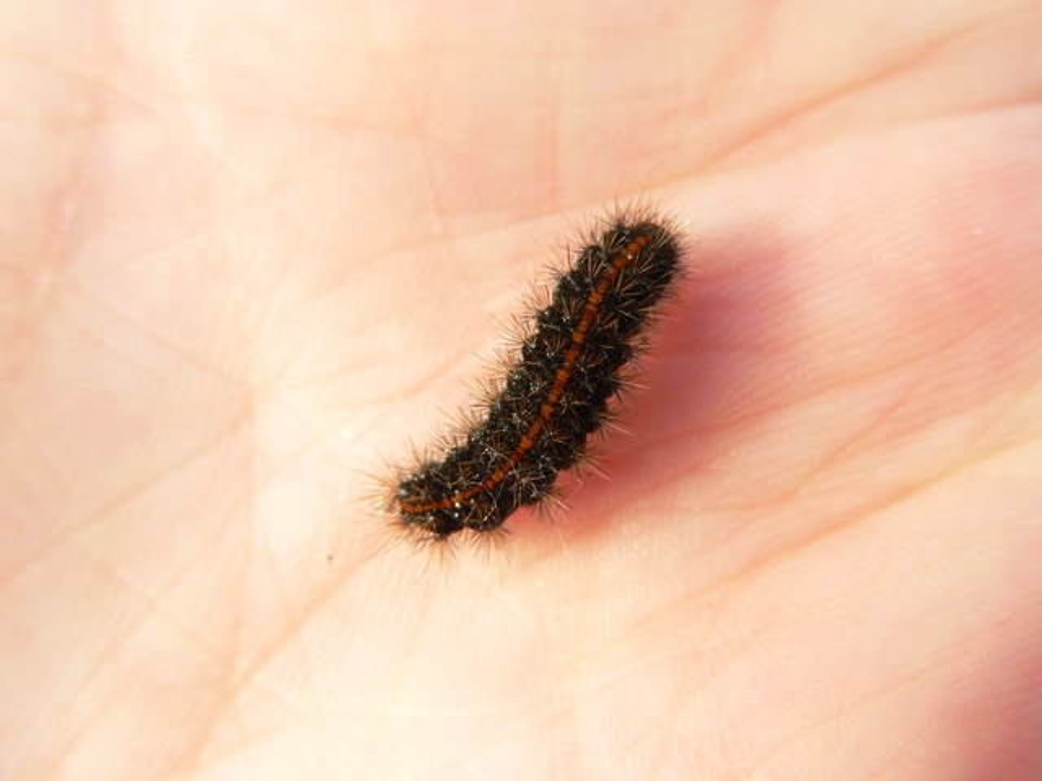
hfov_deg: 22.5
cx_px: 521
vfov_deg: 17.0
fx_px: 2619
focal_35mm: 87
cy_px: 390
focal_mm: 14.5
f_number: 4
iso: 100
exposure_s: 1/250
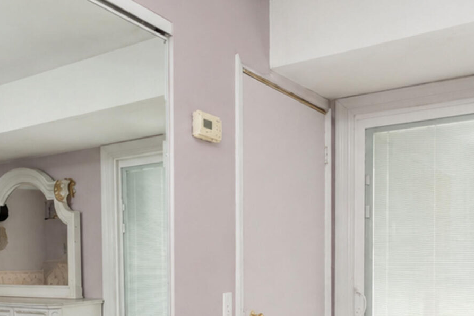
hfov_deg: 44.0
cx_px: 120
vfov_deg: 30.0
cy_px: 279
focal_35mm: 43
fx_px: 566
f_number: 7.1
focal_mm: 10
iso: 2000
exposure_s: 1/60
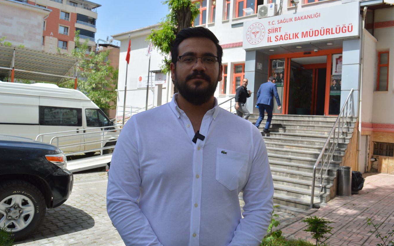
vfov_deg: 40.6
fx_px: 333
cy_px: 130
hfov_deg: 61.2
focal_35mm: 31
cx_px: 197
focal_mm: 20
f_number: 8
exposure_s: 1/250
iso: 100
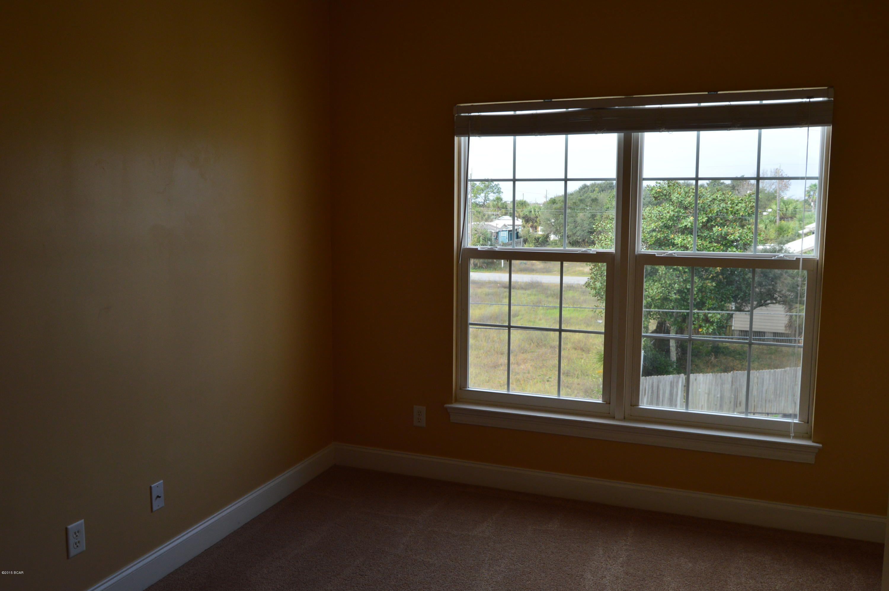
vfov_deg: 45.6
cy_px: 296
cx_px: 444
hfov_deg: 64.6
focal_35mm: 28
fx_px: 703
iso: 400
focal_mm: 19
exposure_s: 1/160
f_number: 9
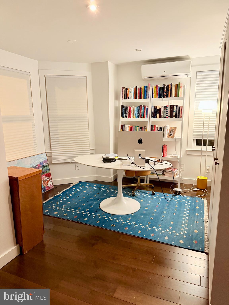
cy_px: 152
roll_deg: +0.4
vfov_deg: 71.6
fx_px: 212
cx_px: 114
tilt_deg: -10.1
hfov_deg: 56.8
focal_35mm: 24
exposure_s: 1/40
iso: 800
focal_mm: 6.76
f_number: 1.78
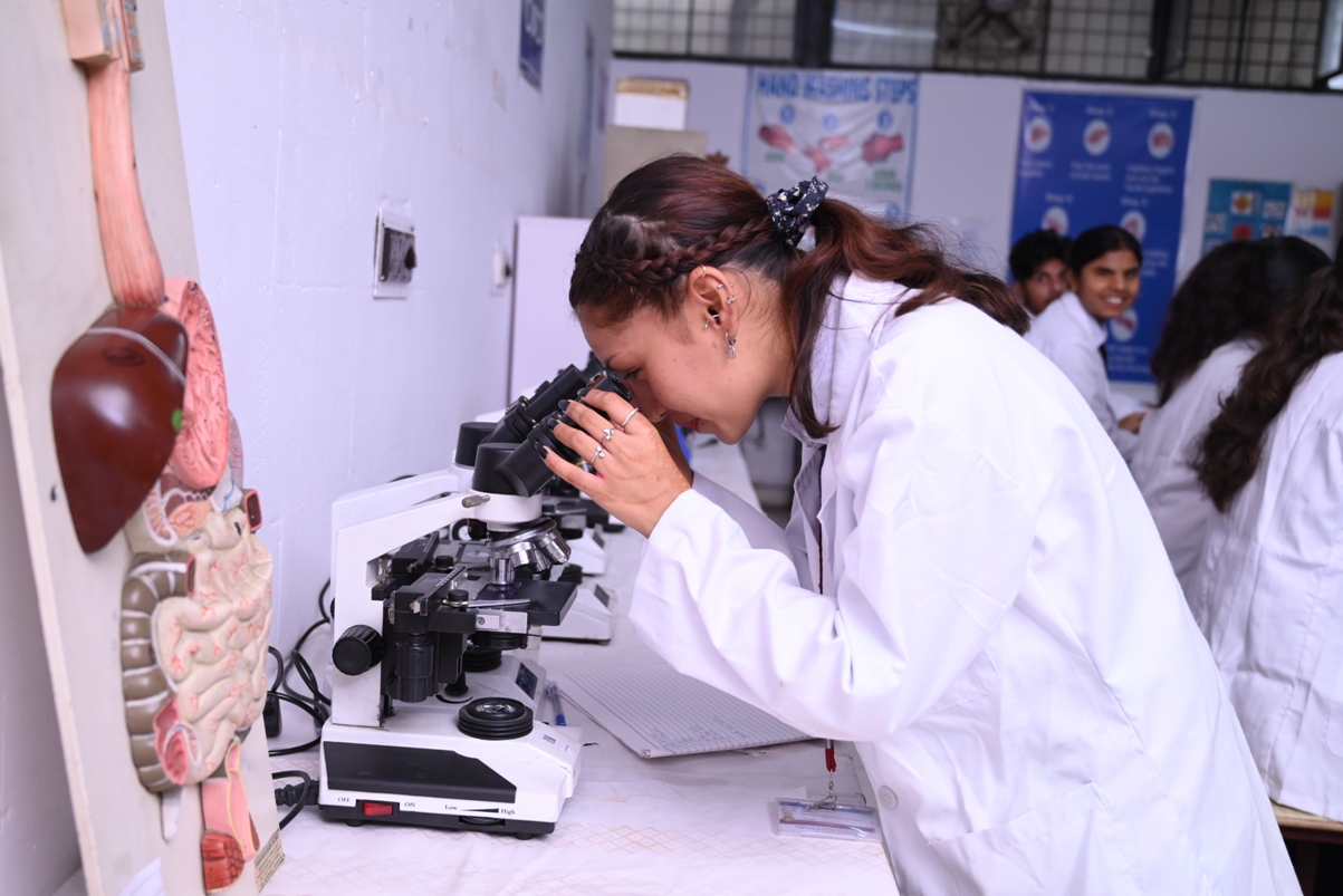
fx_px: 1343
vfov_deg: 36.9
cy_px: 448
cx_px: 672
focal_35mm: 36
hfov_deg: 53.1
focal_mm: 36
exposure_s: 1/125
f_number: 4
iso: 800
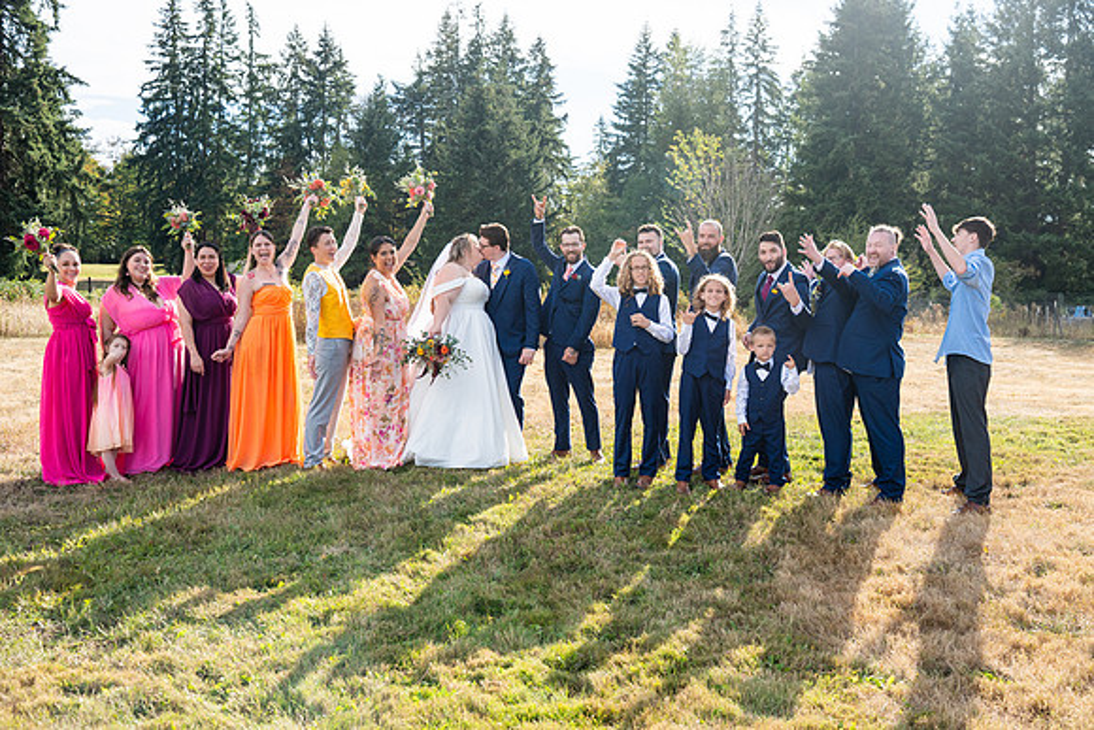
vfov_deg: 37.9
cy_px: 365
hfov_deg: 54.4
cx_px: 547
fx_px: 1064
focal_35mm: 35
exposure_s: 1/800
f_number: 5
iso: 250
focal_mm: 35
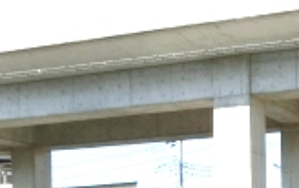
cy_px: 279
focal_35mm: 99
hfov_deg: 20.2
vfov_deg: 12.6
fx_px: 808
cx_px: 306
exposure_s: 1/1000
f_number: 3
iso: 80
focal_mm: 4.24
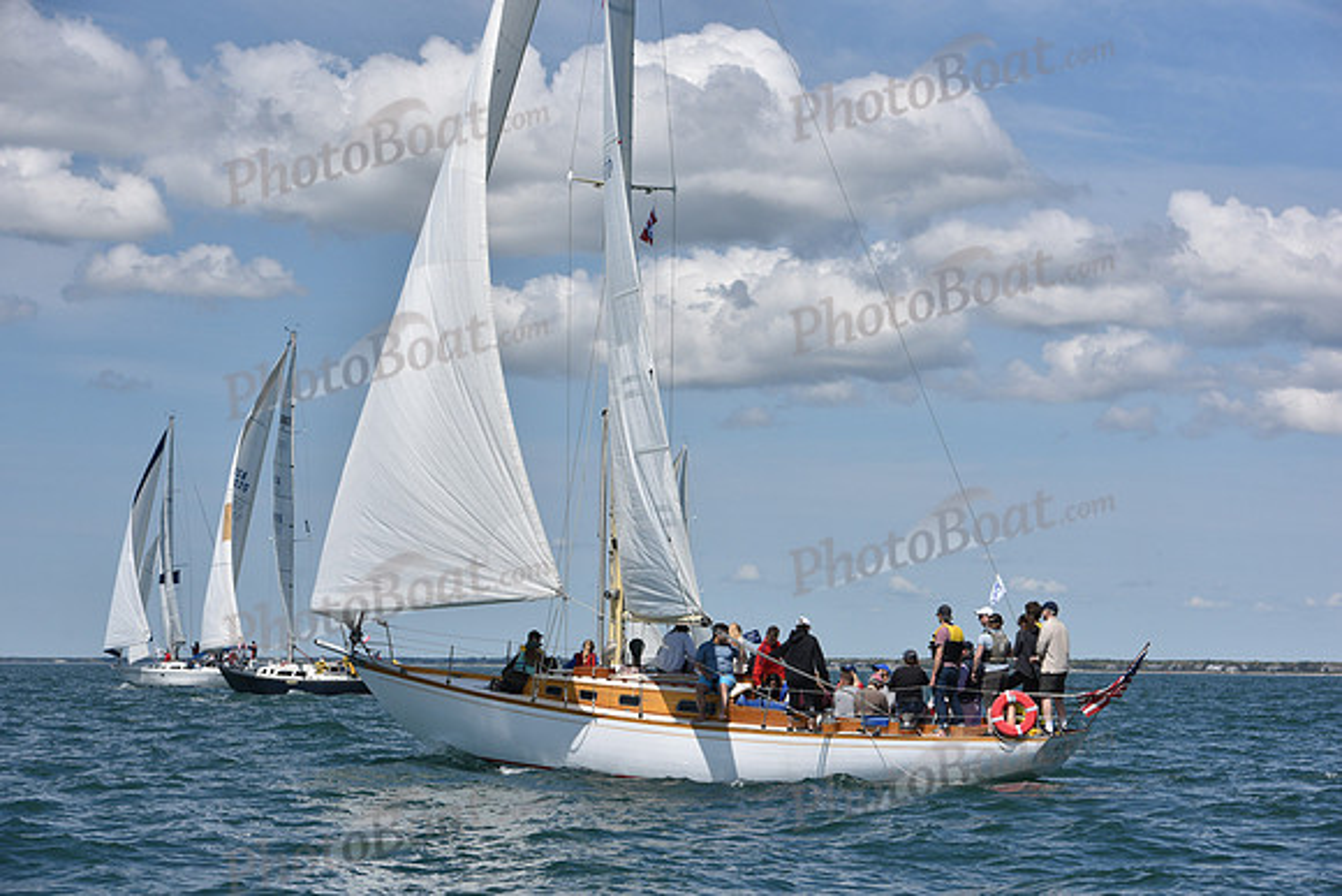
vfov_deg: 14.9
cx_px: 671
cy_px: 448
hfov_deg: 22.1
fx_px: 3430
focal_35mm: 92
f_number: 7.1
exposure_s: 1/800
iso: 320
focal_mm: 92
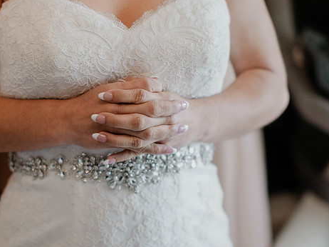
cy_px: 118
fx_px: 874
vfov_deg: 16.0
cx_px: 125
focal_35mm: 92
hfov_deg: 21.3
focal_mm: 50
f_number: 1.8
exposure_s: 1/200
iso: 250
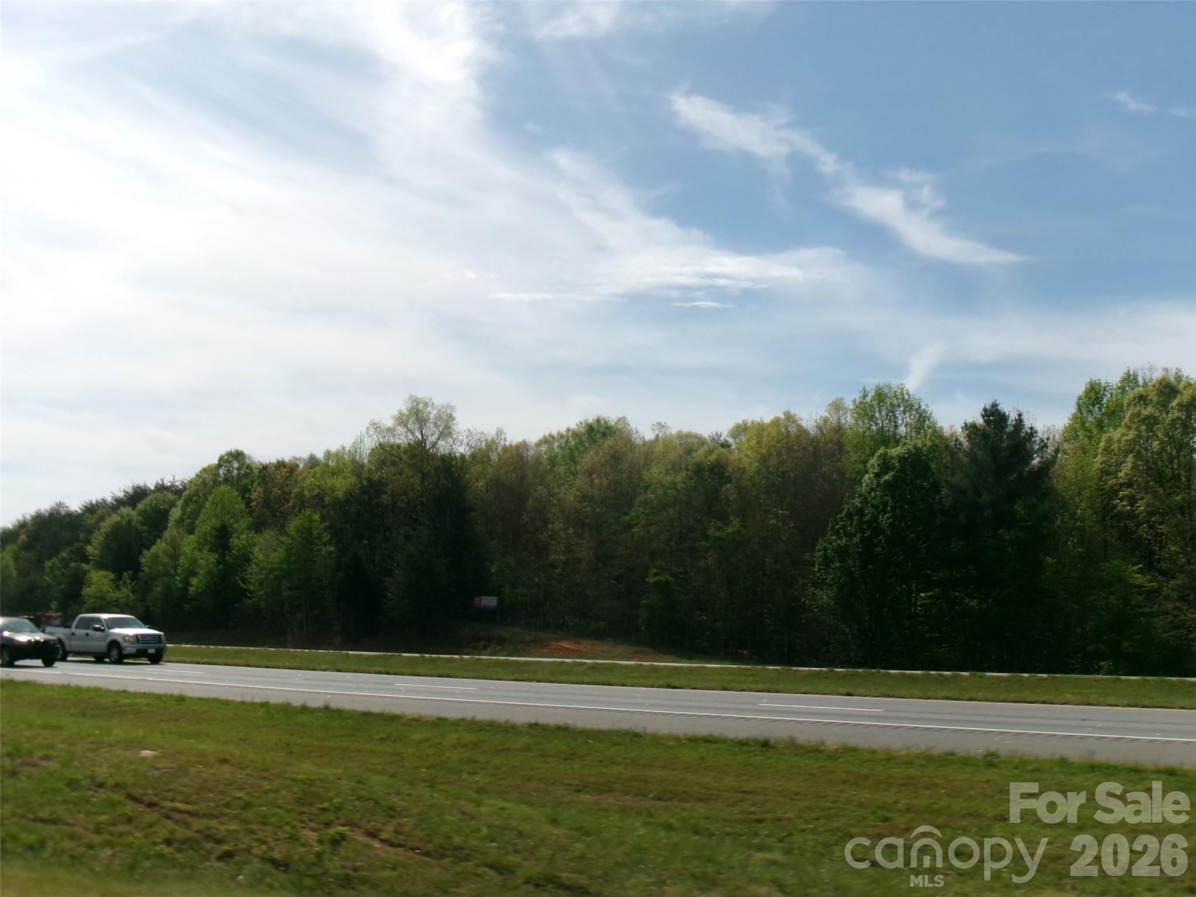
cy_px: 448
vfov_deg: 33.6
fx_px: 1486
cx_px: 598
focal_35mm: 43
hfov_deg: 43.9
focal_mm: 7.8
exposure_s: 1/240
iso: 100
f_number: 12.5
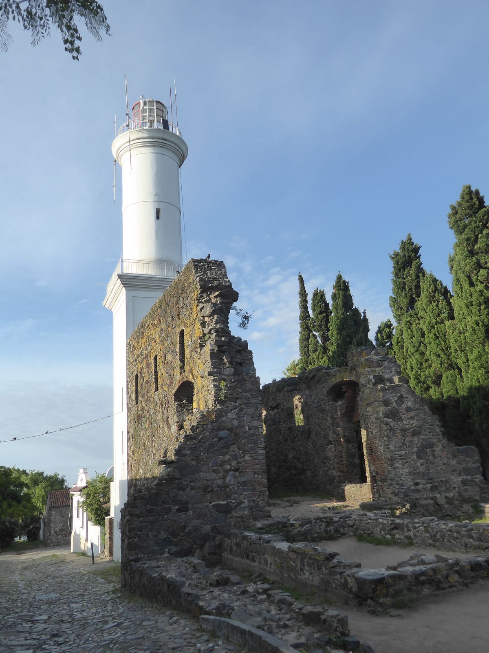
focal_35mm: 29
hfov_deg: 48.2
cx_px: 244
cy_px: 326
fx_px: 546
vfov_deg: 61.7
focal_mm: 5
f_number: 3.5
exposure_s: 1/800
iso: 160
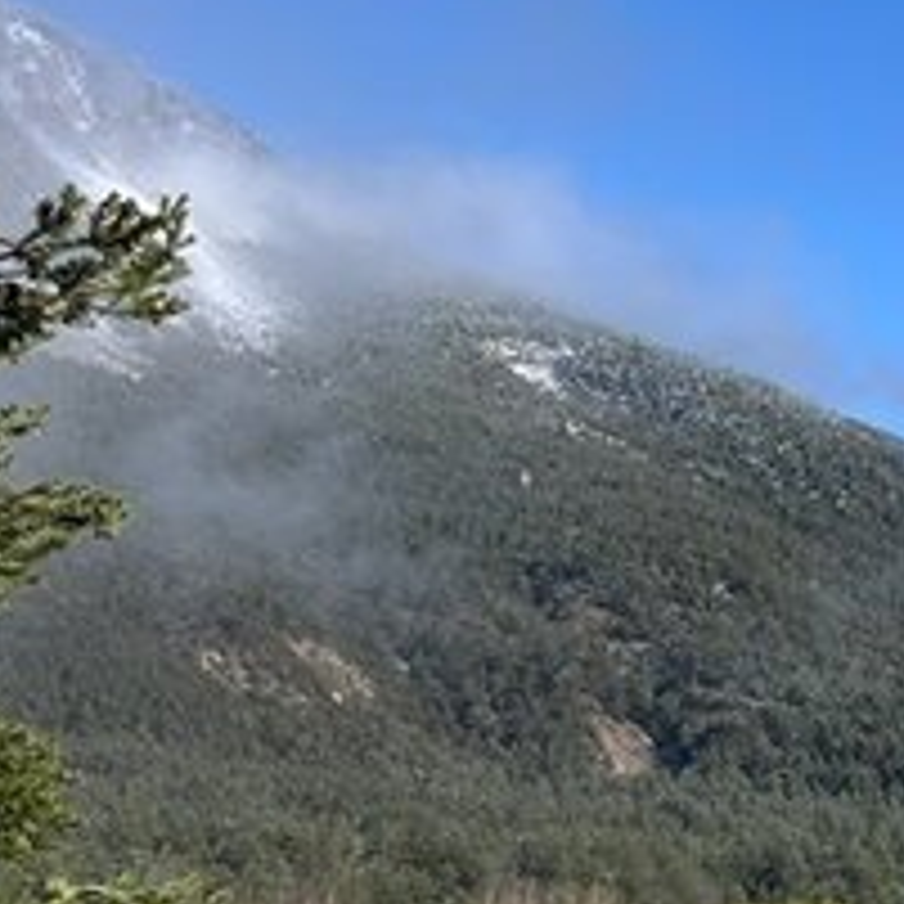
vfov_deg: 21.6
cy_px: 542
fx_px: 2364
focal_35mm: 80
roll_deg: +2.8
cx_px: 1480
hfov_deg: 18.4
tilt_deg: +6.7
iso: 50
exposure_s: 1/4630
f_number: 1.5
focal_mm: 5.7
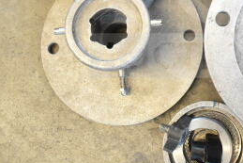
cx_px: 195
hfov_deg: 26.7
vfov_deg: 18.0
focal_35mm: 74
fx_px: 501
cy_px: 3
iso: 1600
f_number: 3.8
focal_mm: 21
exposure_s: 1/80
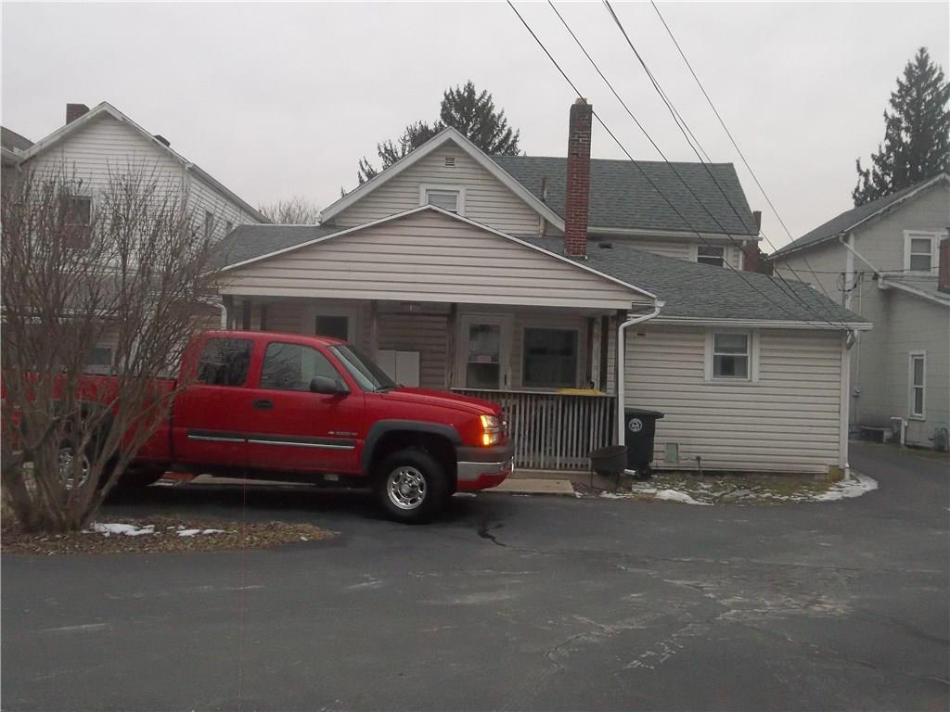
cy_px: 356
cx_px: 475
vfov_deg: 38.7
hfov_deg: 50.1
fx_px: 1015
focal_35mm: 37
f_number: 4
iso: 320
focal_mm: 6.6
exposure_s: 1/100
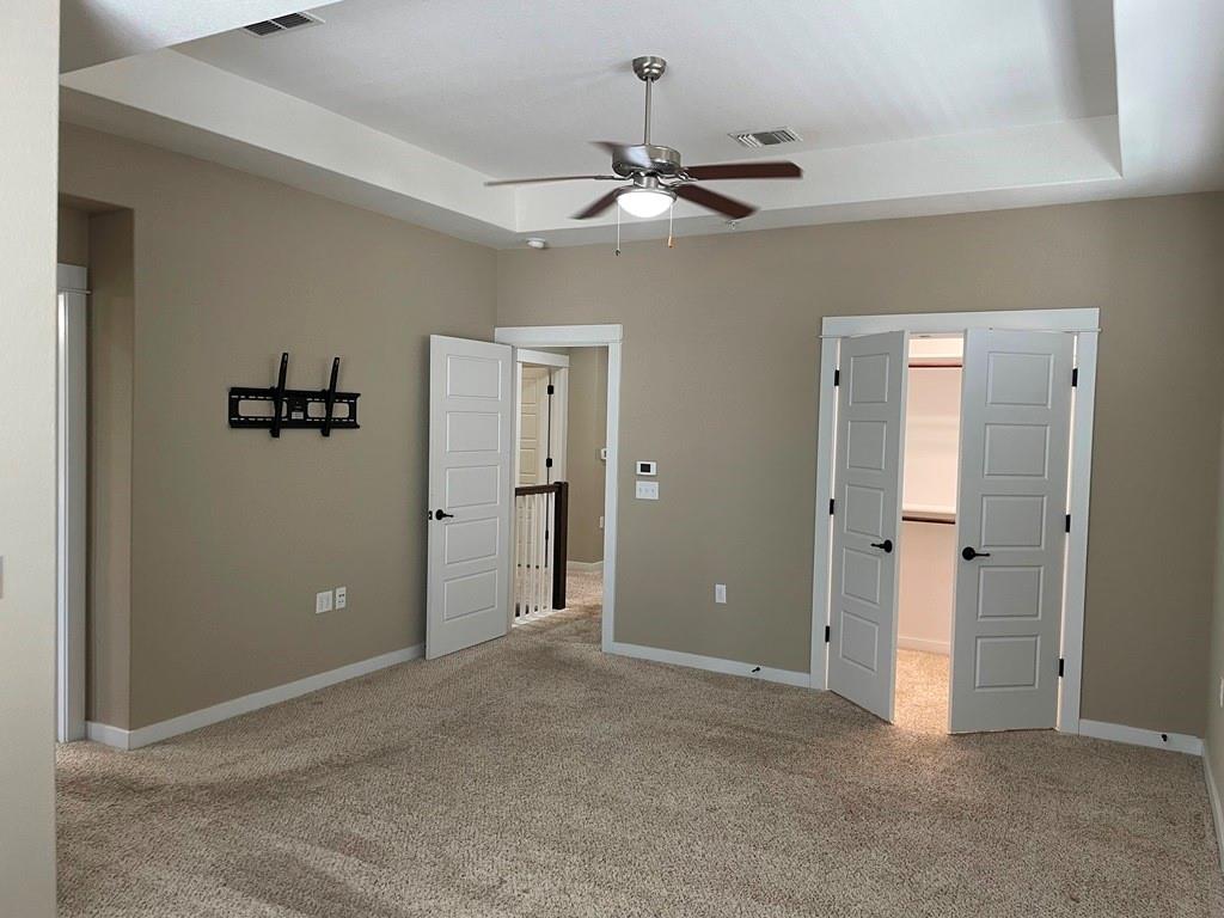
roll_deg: -1.5
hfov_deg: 67.3
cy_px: 459
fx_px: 919
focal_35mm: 26
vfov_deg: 53.1
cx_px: 612
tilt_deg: -2.7
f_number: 1.6
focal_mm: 4.2
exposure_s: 1/60
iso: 100
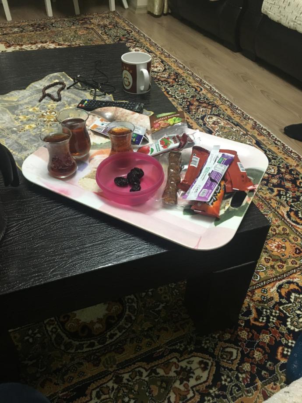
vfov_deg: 61.7
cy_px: 202
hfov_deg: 48.2
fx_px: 337
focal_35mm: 29
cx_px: 151
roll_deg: -1.4
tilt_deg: -43.0
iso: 200
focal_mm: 4.15
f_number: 2.2
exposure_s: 1/20
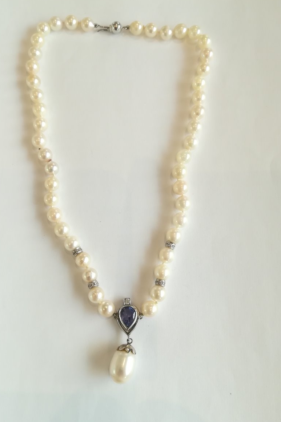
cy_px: 213
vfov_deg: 65.5
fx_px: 328
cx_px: 136
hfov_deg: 46.4
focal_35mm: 28
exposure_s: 1/60
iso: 100
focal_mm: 3.83
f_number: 2.2
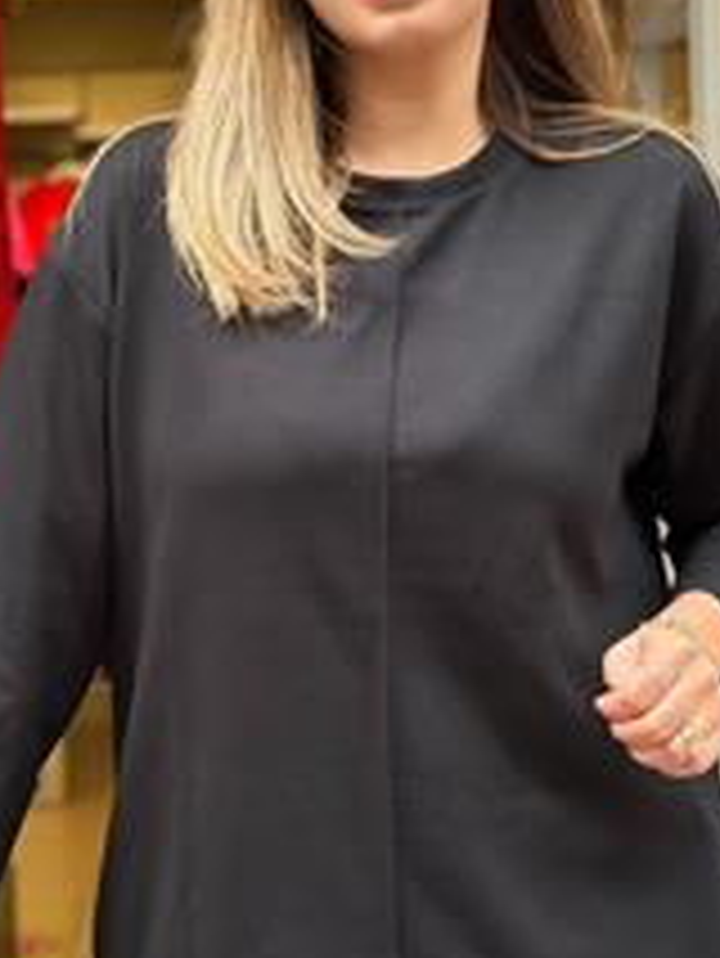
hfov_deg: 15.9
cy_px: 443
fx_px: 2577
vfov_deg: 21.1
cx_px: 292
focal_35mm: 93
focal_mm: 6.86
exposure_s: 1/306
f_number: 1.78
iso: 80
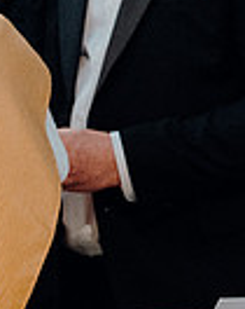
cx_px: 233
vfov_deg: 5.0
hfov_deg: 4.0
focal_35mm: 384
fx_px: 3493
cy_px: 60
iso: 3200
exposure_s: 1/160
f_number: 3.5
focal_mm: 62
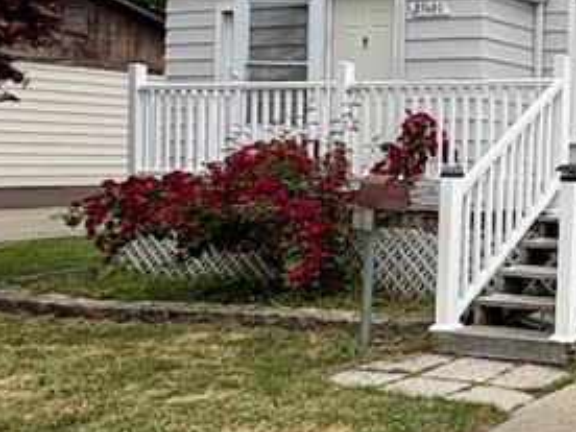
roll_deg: -0.7
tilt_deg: +0.4
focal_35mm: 52
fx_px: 865
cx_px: 822
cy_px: 157
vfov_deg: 27.9
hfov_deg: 27.7
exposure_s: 1/2874
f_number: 2.2
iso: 50
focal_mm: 2.22
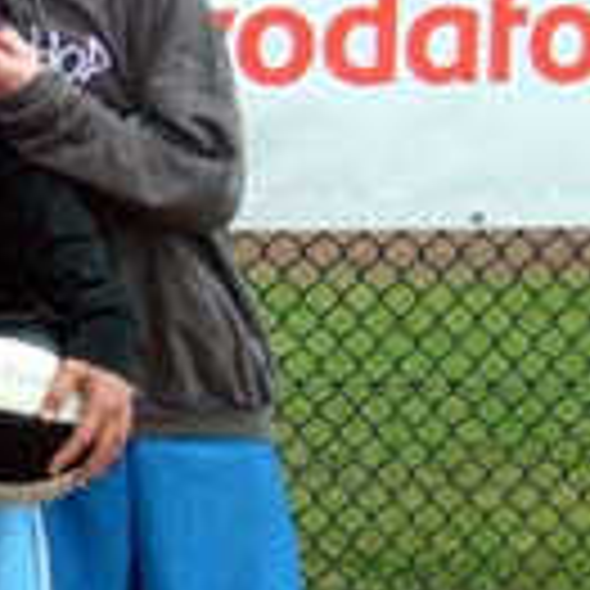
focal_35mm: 127
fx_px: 2458
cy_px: 131
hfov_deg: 12.9
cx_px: -338
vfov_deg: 13.6
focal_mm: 29
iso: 400
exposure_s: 1/180
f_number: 6.7
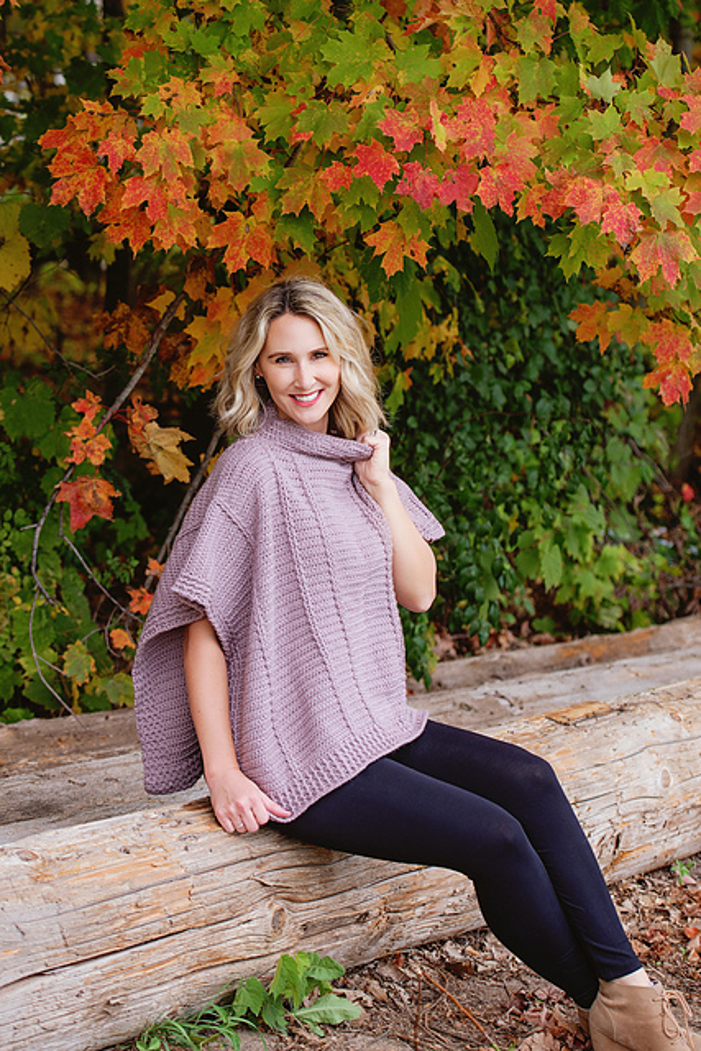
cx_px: 350
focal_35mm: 75
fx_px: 2189
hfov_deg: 18.2
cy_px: 526
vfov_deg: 27.0
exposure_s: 1/400
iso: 160
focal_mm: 75
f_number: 3.5
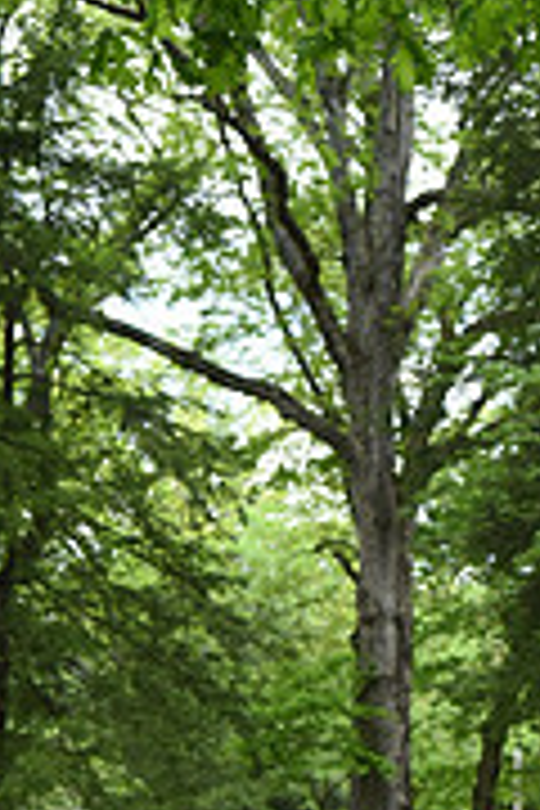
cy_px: 1102
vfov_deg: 13.8
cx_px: 664
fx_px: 3195
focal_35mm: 142
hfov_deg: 9.5
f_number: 6.3
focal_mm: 44
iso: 640
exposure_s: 1/160
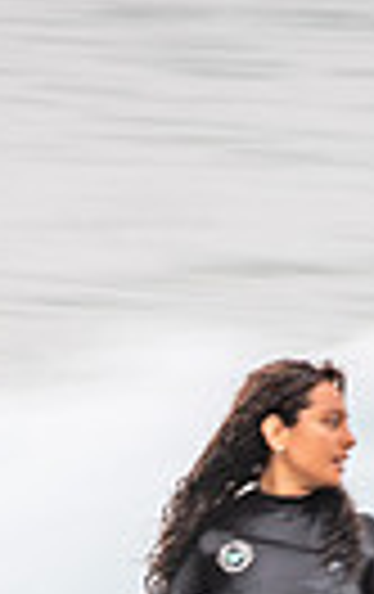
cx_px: 270
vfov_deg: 0.9
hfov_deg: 0.6
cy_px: 790
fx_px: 36340
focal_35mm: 2238
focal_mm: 500
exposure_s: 1/20
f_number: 14
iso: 64
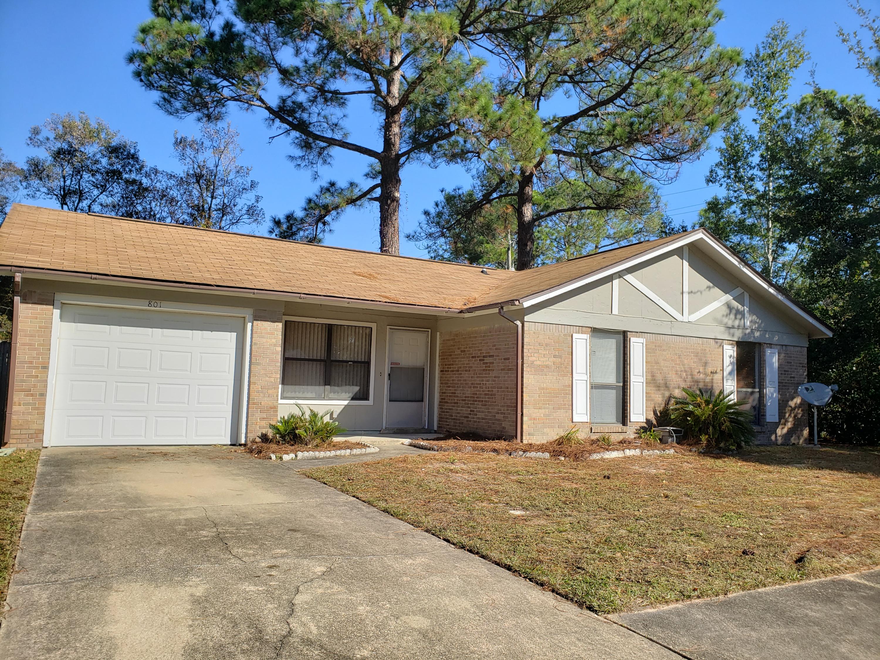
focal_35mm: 26
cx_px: 440
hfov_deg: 67.3
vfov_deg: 53.1
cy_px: 330
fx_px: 661
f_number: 2.4
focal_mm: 4.3
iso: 50
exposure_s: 1/895
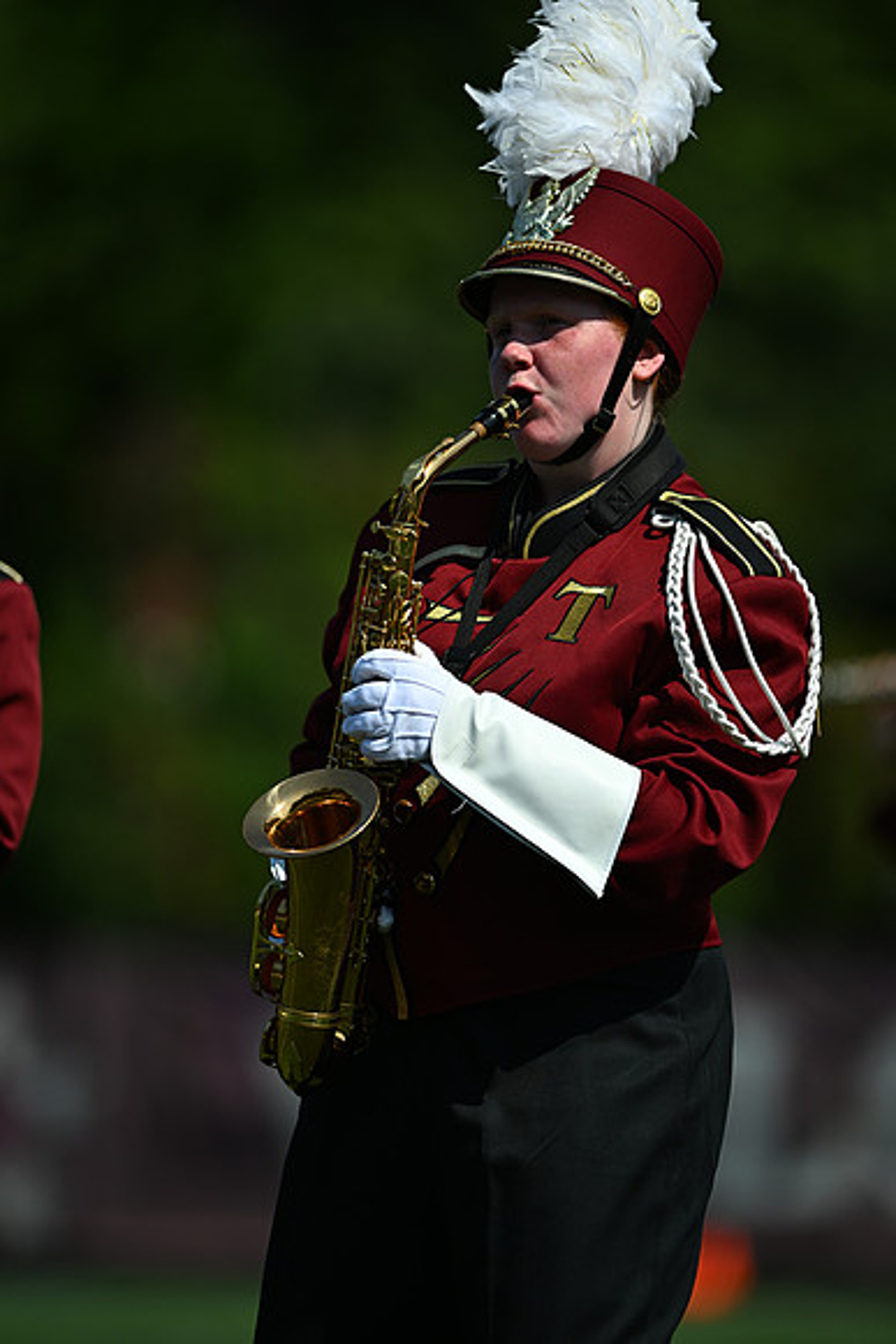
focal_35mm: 300
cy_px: 672
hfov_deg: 4.6
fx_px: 11192
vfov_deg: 6.9
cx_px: 448
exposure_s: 1/2500
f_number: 2.8
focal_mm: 300
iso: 64
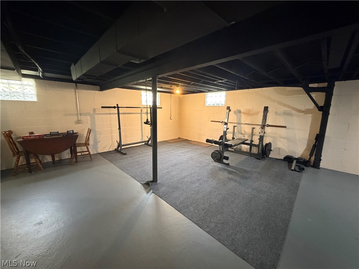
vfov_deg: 85.7
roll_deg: -0.9
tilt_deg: -10.0
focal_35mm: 14
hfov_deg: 102.1
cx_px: 180
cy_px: 134
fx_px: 145
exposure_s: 1/40
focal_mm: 2.22
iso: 1000
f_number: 2.2
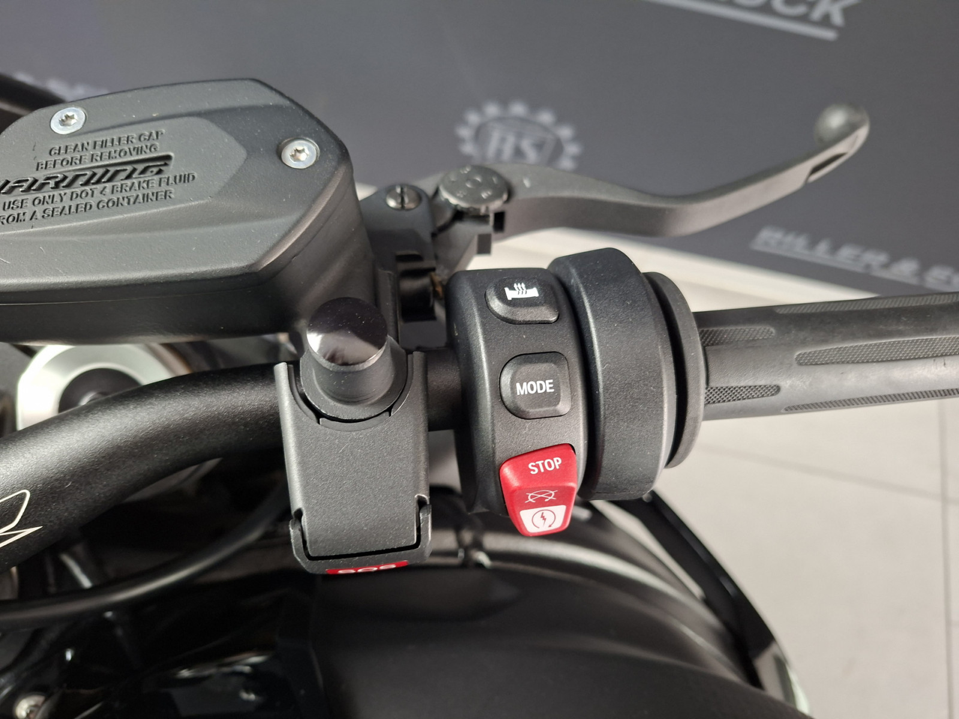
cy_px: 360
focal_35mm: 23
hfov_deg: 73.9
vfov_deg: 58.9
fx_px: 637
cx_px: 480
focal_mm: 5.54
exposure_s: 1/33
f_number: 1.8
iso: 320
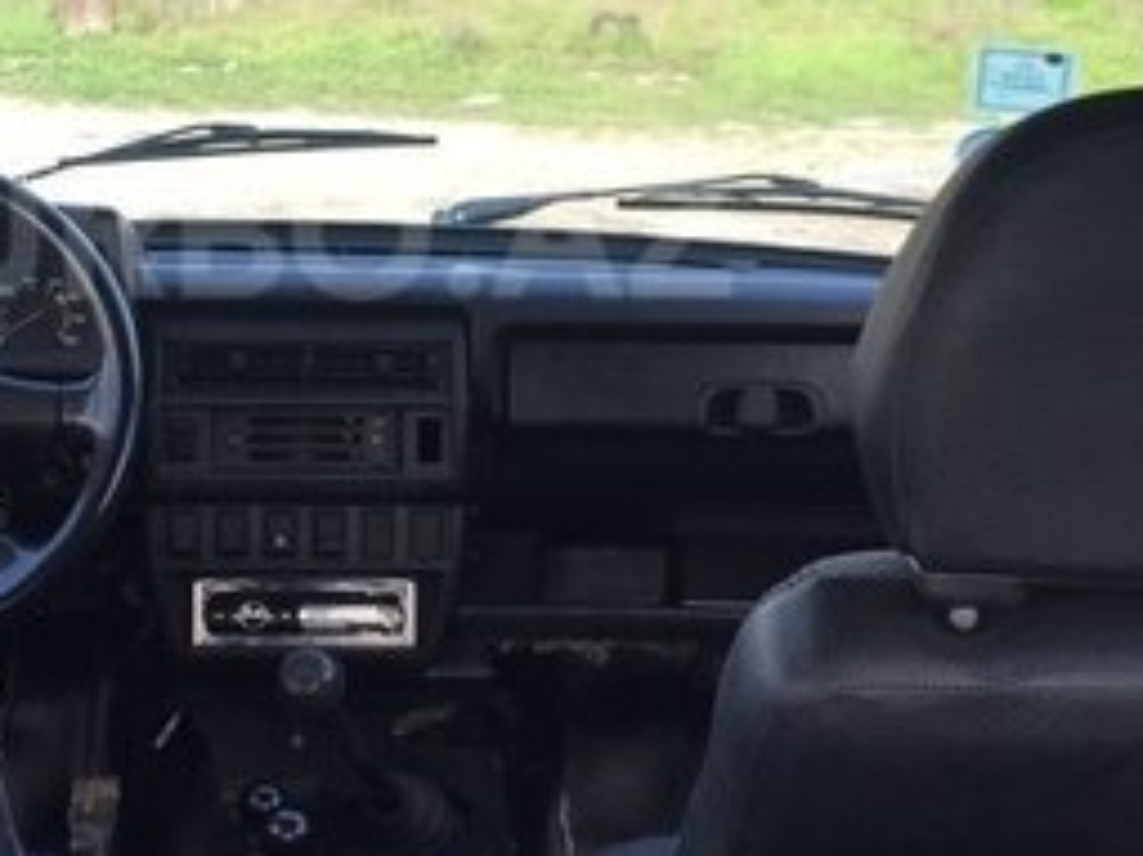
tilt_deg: -8.4
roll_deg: -1.4
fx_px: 2475
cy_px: 231
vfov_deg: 19.5
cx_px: 273
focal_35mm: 75
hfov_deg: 25.7
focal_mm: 4.15
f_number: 2.2
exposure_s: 1/158
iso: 32
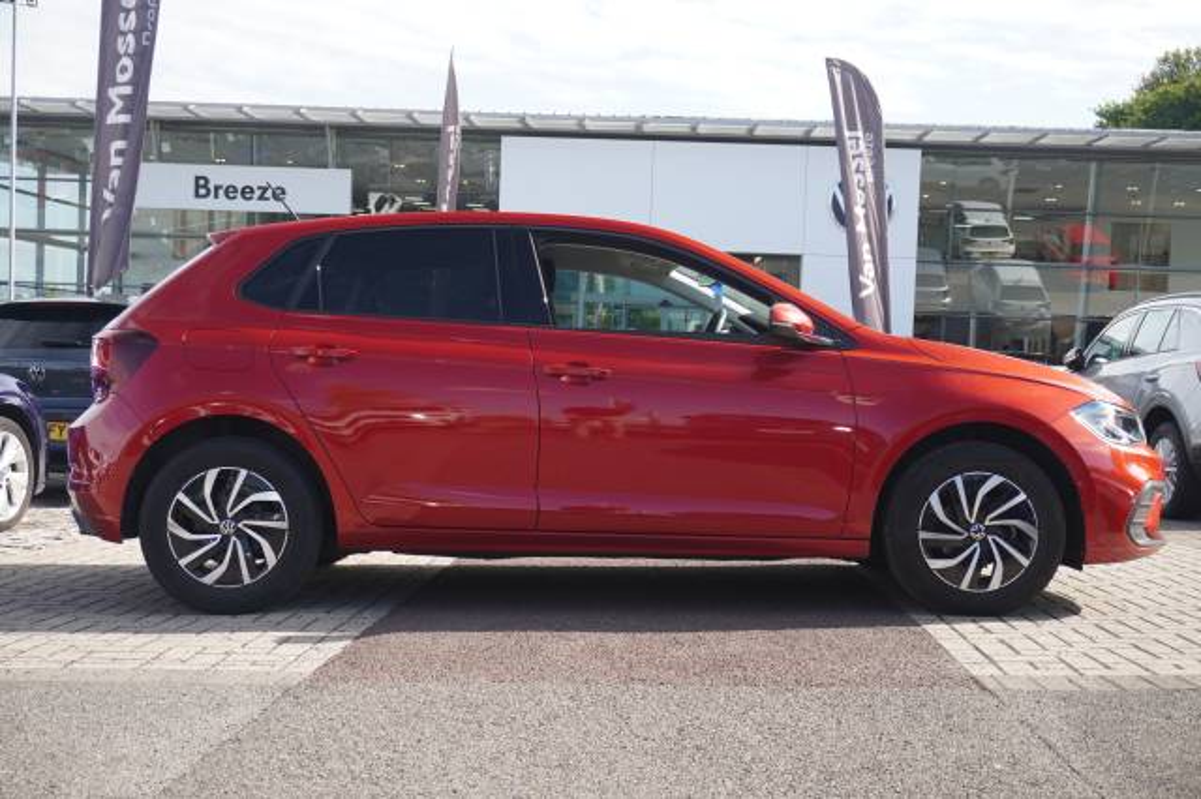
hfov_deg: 43.6
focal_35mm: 45
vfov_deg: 29.8
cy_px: 400
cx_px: 600
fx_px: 1500
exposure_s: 1/200
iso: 160
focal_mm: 30
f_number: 4.5
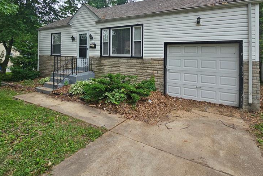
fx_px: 139
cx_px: 130
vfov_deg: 61.6
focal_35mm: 19
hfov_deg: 86.9
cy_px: 48
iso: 50
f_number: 2.2
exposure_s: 1/410
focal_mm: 2.2
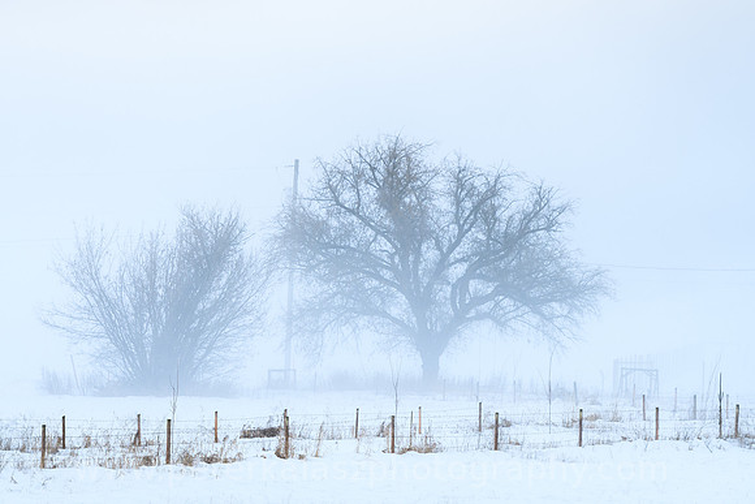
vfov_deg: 6.8
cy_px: 252
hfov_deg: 10.2
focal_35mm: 202
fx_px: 4248
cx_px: 378
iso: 100
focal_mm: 135
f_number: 2.8
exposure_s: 1/640
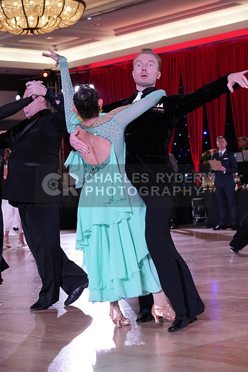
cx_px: 124
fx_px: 847
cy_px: 186
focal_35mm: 82
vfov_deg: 24.8
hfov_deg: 16.7
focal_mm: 82
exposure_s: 1/250
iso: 2500
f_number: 5.6
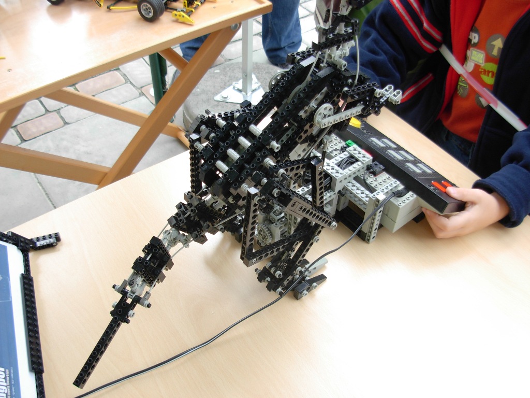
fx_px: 582
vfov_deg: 37.7
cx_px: 265
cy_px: 199
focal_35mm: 38
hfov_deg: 49.0
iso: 79
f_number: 2.9
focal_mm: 6.3
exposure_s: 1/69.7
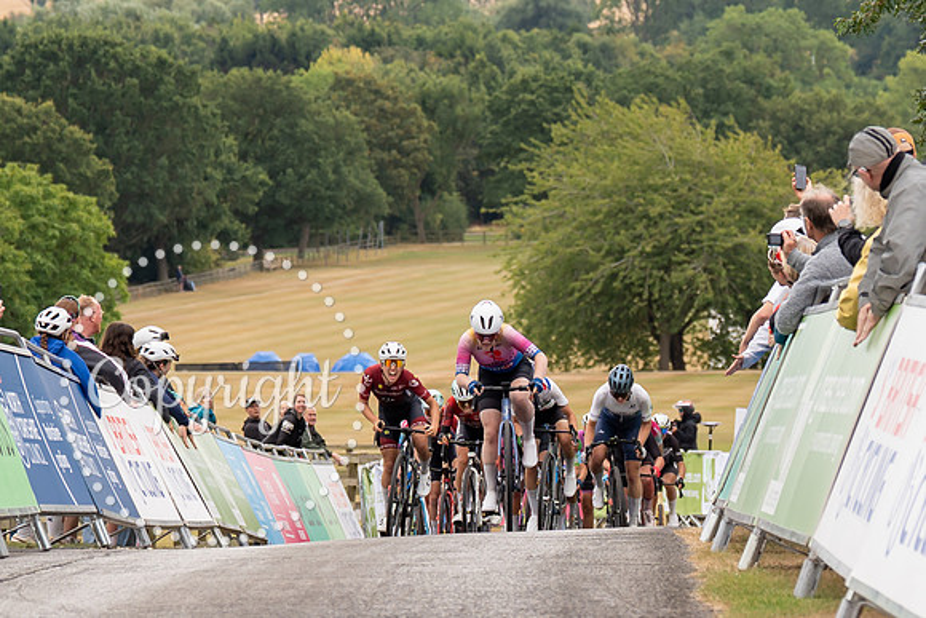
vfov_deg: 5.1
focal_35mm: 269
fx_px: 6920
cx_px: 481
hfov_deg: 7.7
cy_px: 127
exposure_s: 1/1000
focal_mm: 91
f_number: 3.5
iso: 250
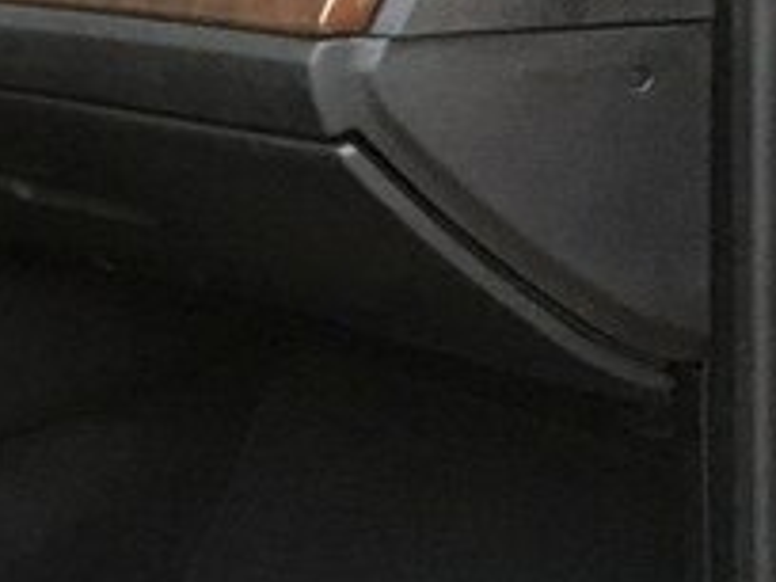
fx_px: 2107
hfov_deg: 18.4
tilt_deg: -16.0
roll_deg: +1.4
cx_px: -403
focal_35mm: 94
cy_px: 405
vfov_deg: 15.7
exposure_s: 1/17
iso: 250
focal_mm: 4.15
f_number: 2.2
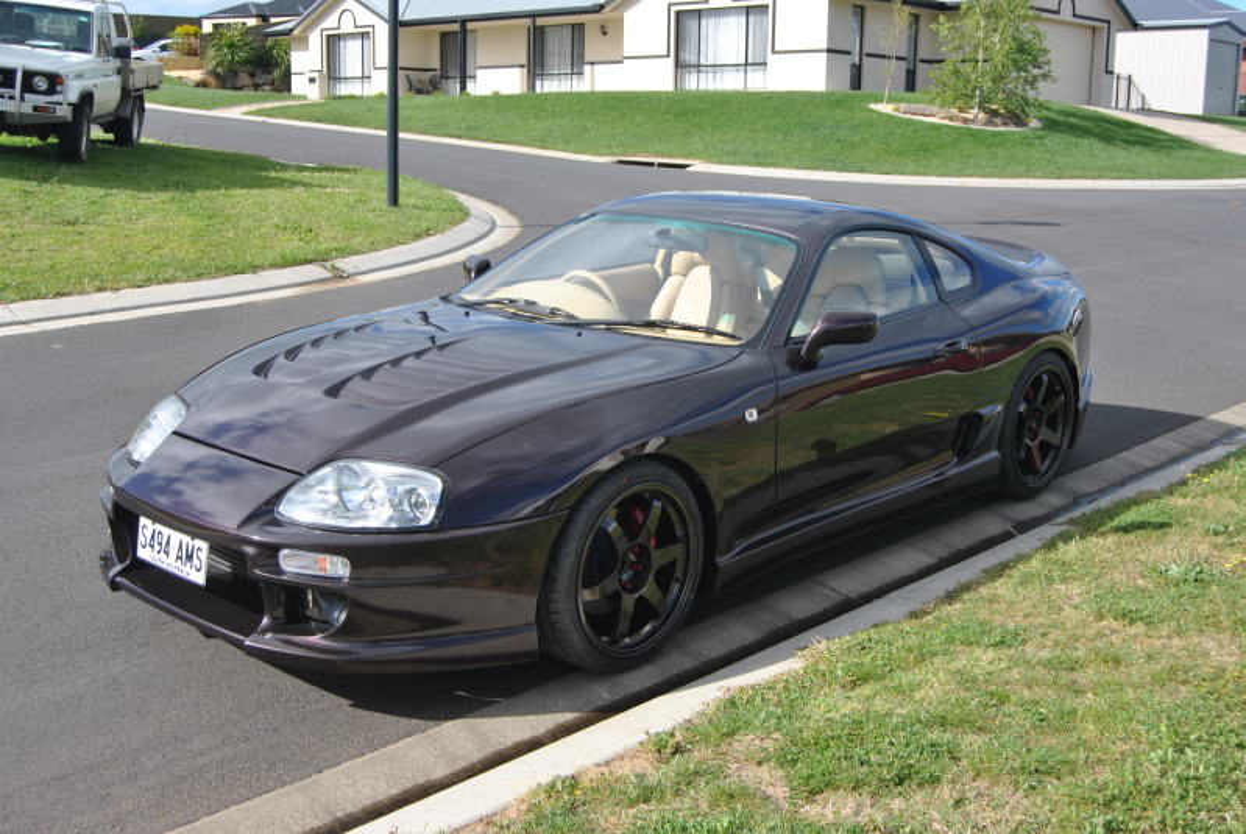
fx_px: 1456
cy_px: 417
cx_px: 623
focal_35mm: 42
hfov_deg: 46.3
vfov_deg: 32.0
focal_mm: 28
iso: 100
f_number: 8
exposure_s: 1/250
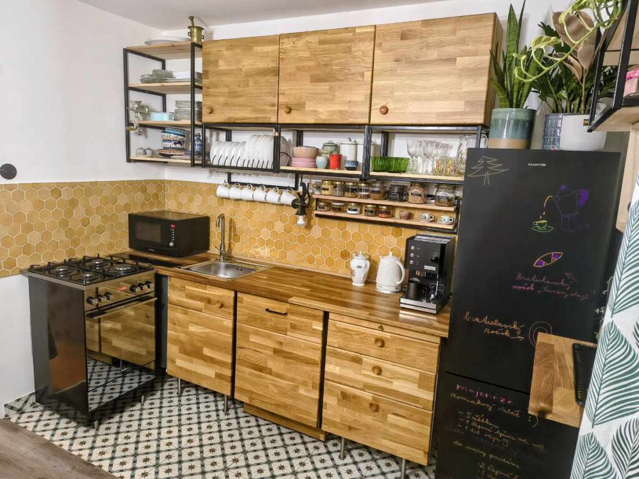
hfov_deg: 71.6
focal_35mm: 24
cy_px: 240
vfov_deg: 56.8
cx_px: 320
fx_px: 443
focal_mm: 5.6
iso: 1187
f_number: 1.8
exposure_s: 1/33
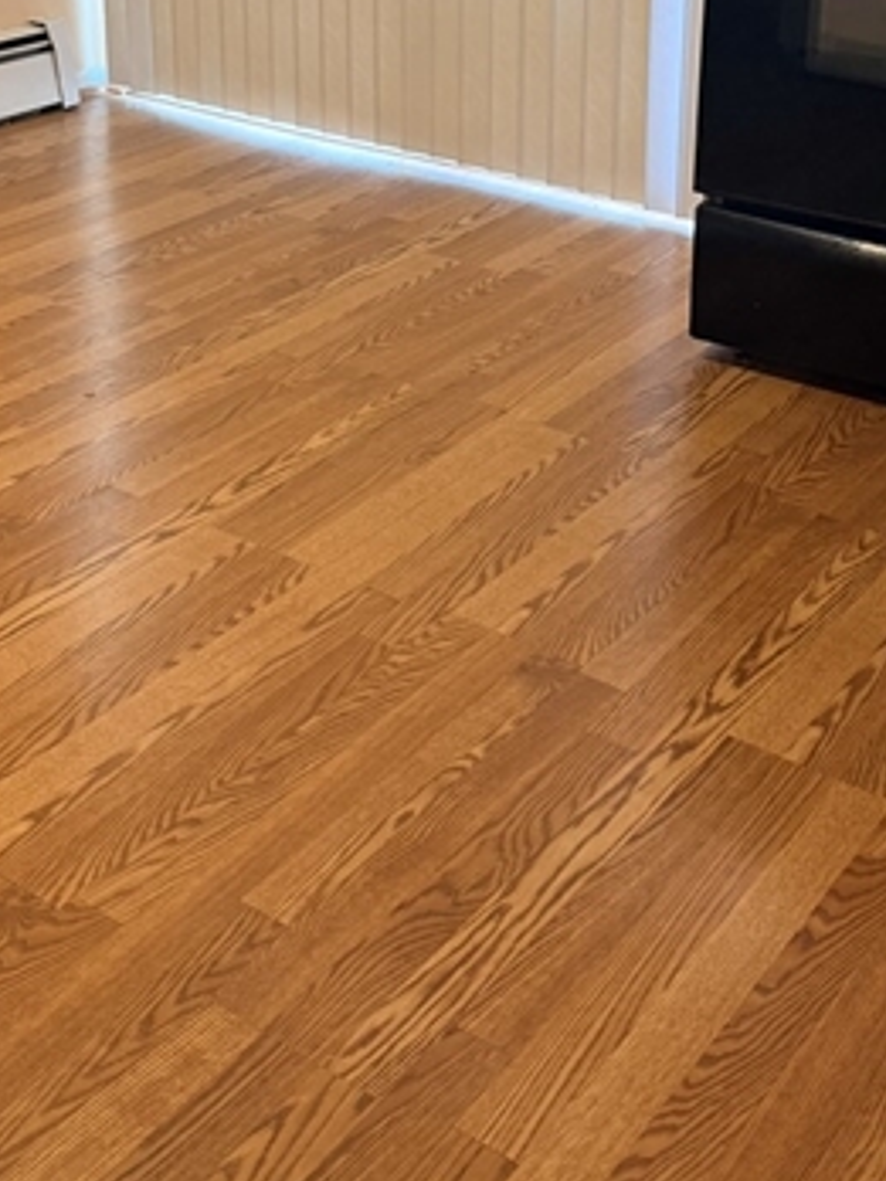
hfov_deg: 27.5
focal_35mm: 53
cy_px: 136
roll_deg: +0.9
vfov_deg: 34.3
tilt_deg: -16.4
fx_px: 1809
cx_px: 370
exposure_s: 1/60
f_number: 1.78
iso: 250
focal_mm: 6.76
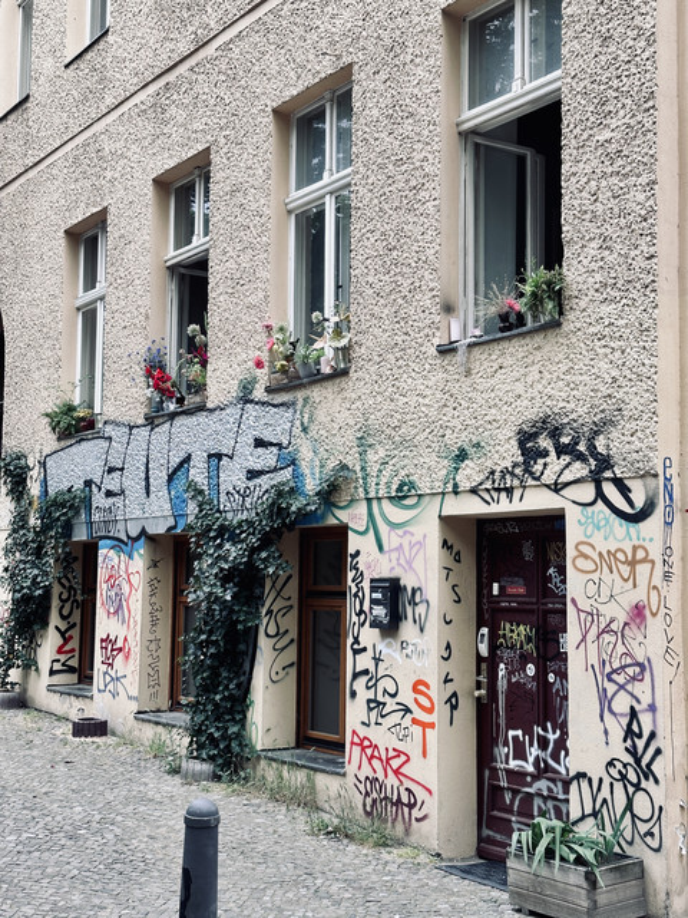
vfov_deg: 39.7
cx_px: 344
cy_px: 459
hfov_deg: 30.3
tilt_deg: +7.3
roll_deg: -0.9
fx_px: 1272
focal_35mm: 48
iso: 80
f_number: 1.78
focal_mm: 6.86
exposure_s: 1/96
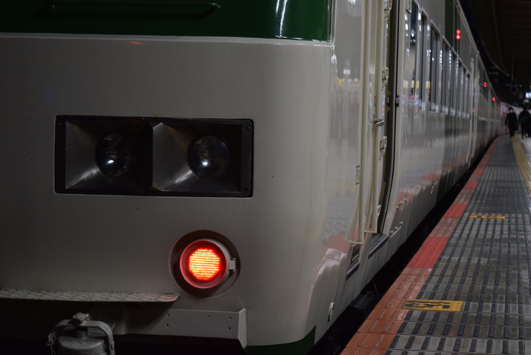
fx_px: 1218
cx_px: 266
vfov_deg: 16.6
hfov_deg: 24.6
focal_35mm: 82
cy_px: 178
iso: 800
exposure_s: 1/100
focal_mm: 55
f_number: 6.3
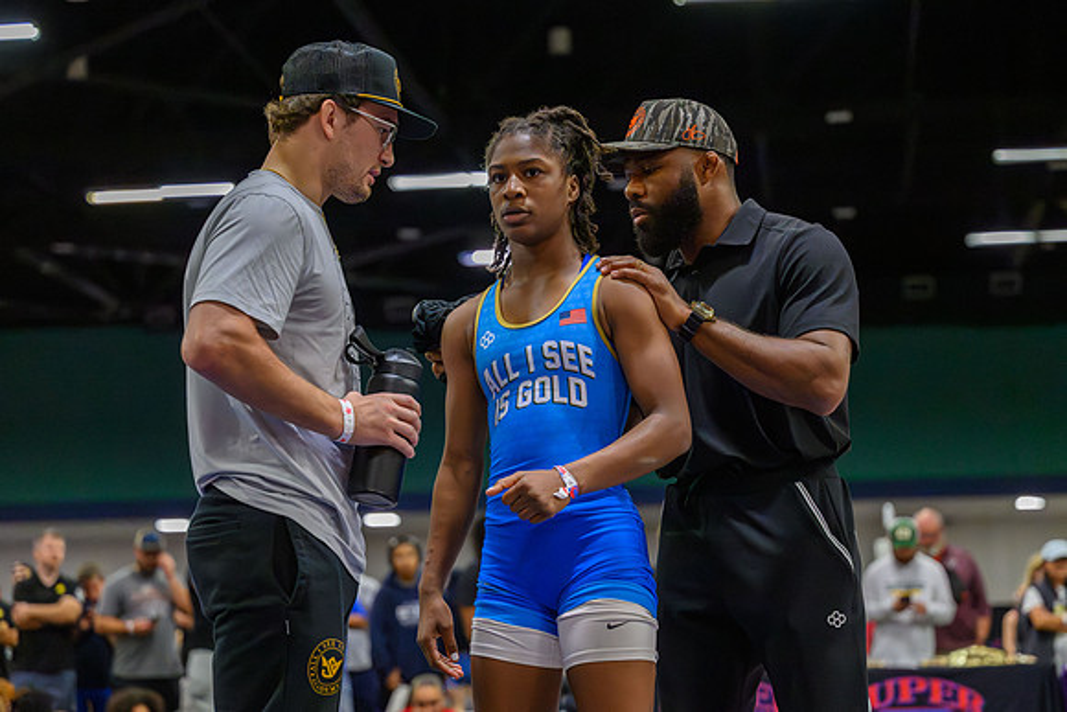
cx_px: 542
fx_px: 2214
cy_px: 332
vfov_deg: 18.3
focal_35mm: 75
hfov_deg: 27.1
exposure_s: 1/800
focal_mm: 70
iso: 12800
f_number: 3.2
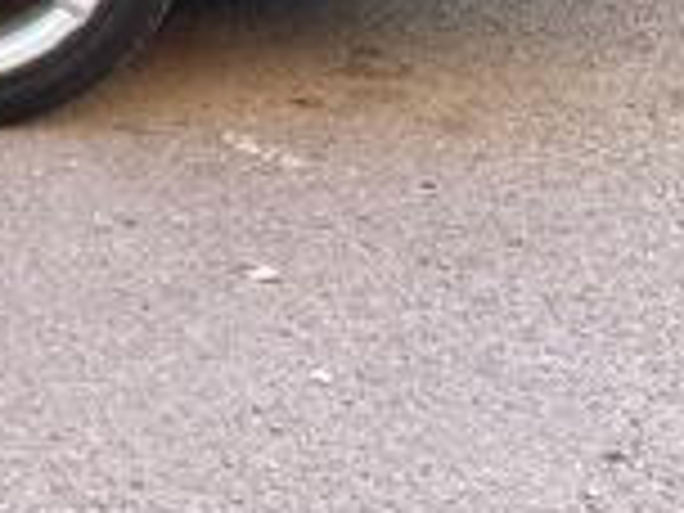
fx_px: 2114
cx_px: -580
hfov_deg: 15.5
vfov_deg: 12.3
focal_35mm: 107
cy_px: -488
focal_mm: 5.1
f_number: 1.6
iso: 32
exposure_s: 1/127
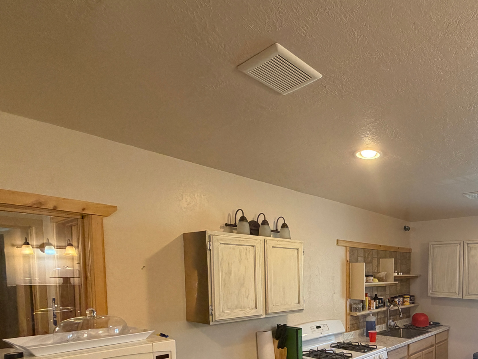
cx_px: 380
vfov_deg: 52.7
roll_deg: +0.4
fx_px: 331
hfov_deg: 65.4
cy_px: 293
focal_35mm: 24
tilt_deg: -3.3
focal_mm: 2.22
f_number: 2.2
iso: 250
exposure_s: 1/60
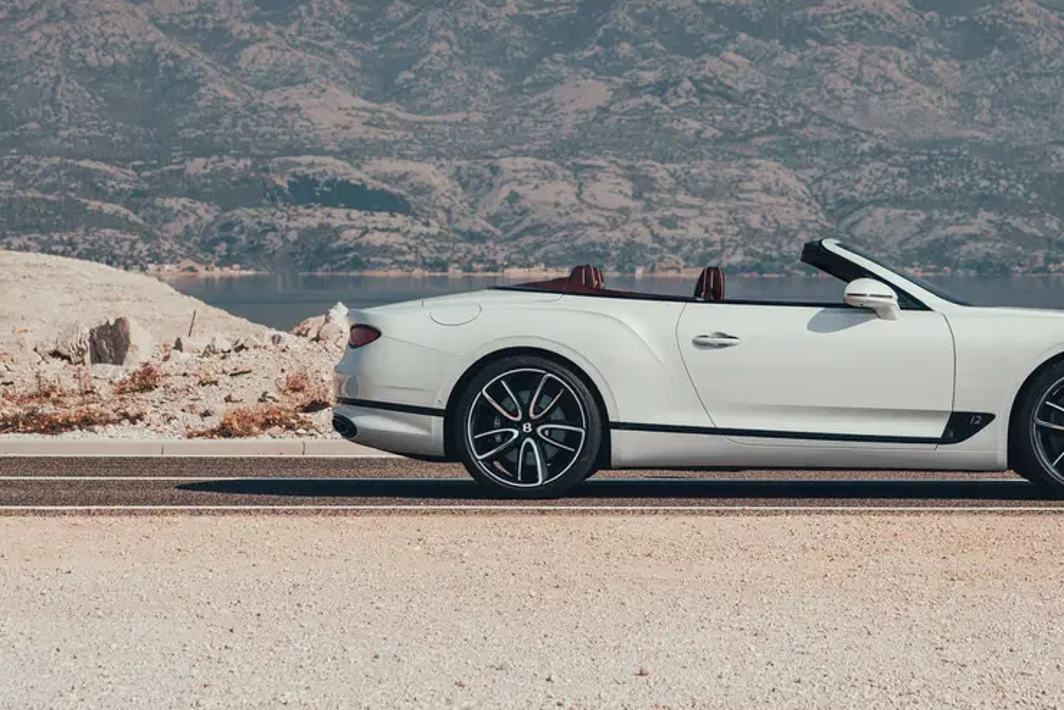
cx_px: 707
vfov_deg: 13.8
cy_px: 168
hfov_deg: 20.5
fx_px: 2926
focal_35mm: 99
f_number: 4.5
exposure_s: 1/400
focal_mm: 61
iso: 100
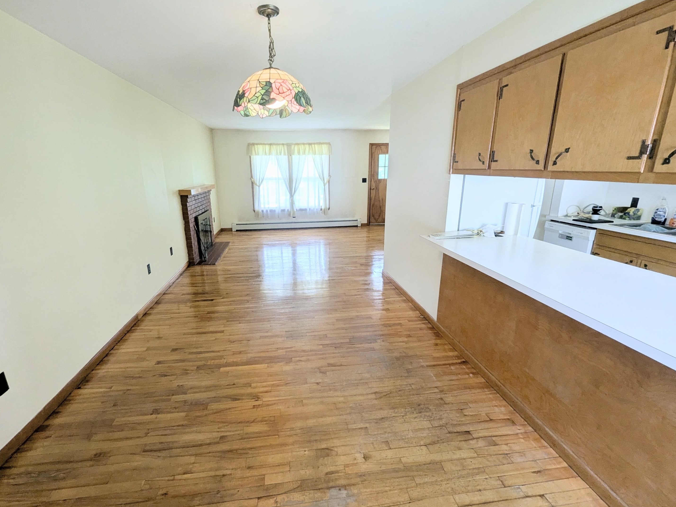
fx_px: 273
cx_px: 321
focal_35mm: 14
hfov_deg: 102.0
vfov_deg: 85.7
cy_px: 253
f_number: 2.2
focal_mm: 1.95
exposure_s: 1/64.9
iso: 62
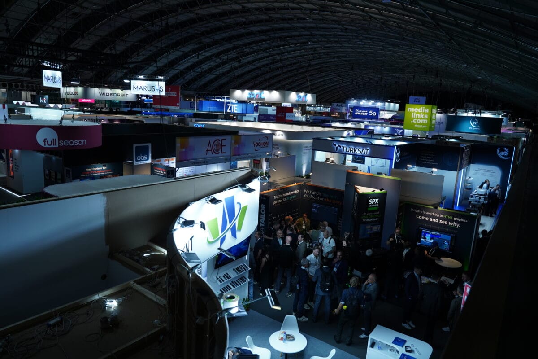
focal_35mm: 24
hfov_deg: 73.7
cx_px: 269
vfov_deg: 53.1
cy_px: 180
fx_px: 359
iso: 320
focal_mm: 24
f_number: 2.8
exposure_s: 1/250
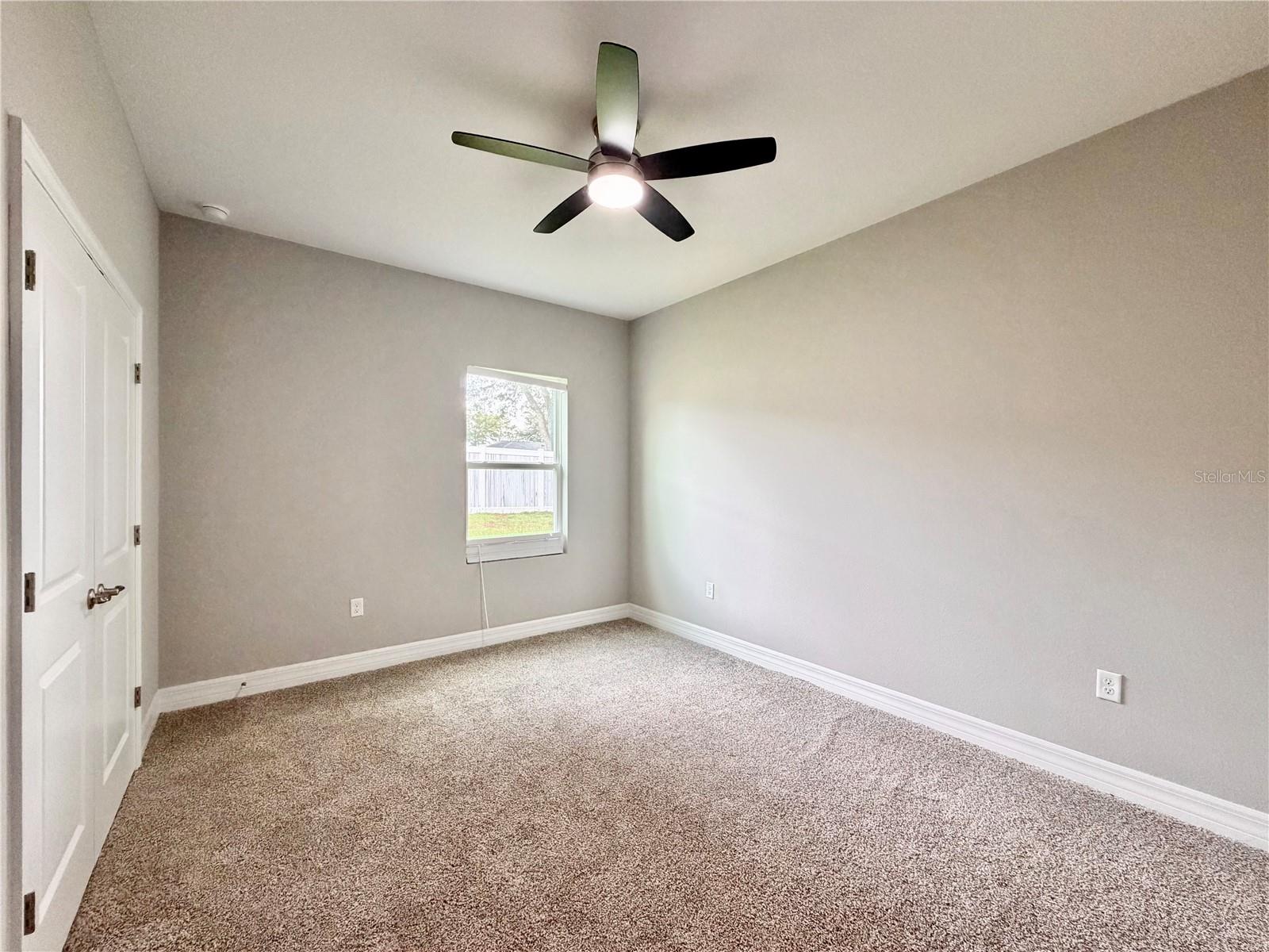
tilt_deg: -0.9
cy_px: 476
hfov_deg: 102.1
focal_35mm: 14
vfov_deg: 85.7
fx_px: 513
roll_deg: -0.5
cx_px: 634
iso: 320
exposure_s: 1/120
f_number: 2.2
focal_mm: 2.22
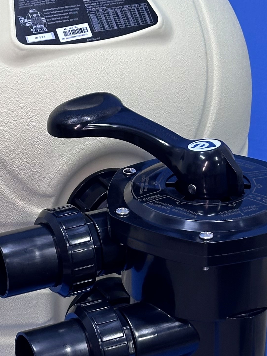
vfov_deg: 14.8
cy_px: 184
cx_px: 74
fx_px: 1368
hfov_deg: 11.1
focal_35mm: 133
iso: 64
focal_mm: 6.86
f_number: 1.78
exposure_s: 1/100
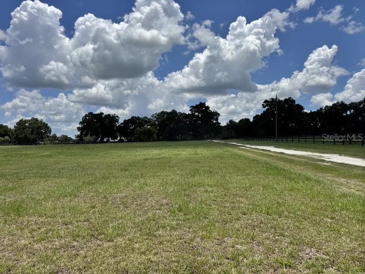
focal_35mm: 24
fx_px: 253
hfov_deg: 71.6
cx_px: 182
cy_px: 137
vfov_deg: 56.8
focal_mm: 6.76
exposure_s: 1/9009
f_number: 1.78
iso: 80
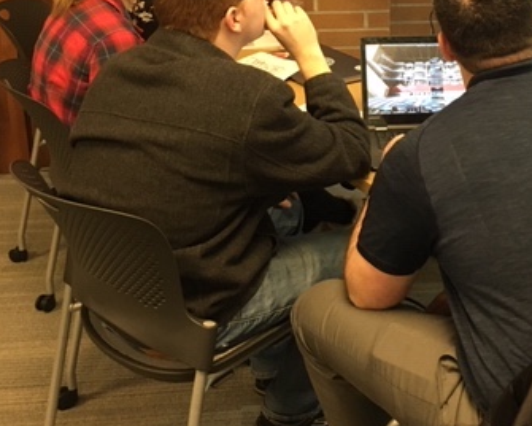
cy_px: 65
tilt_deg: -17.3
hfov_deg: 34.3
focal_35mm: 54
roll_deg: -0.2
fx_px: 850
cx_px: 375
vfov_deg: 27.4
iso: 200
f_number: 2.2
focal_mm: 4.15
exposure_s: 1/24
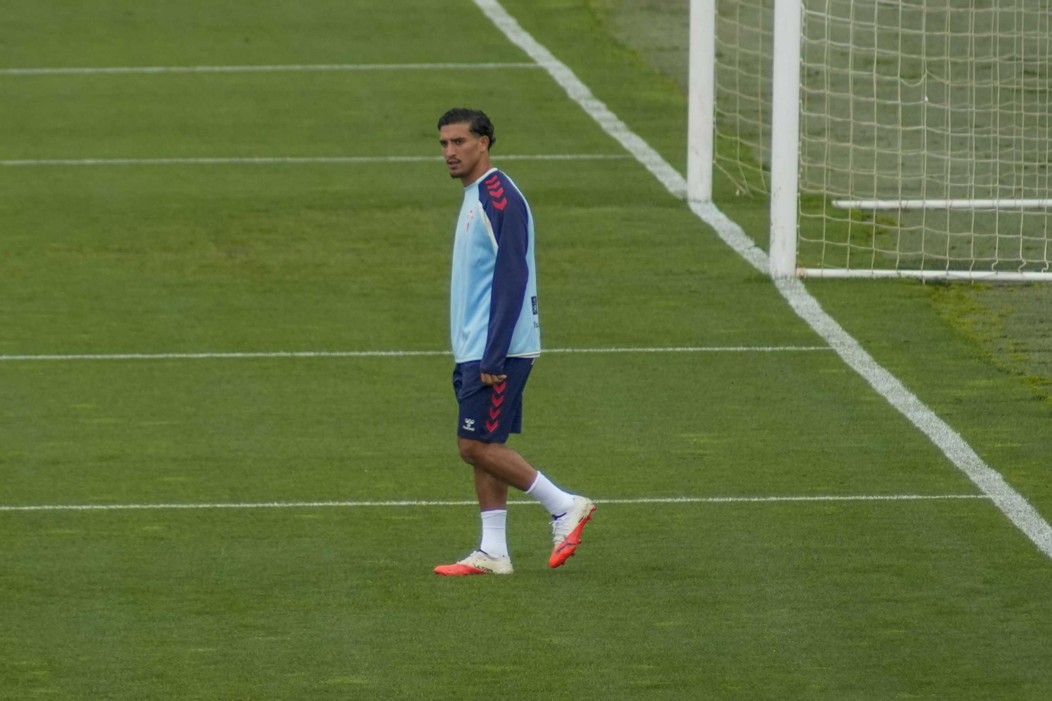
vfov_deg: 3.1
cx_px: 526
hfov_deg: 4.6
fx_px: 13146
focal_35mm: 450
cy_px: 350
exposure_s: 1/500
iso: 500
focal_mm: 300
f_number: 5.6
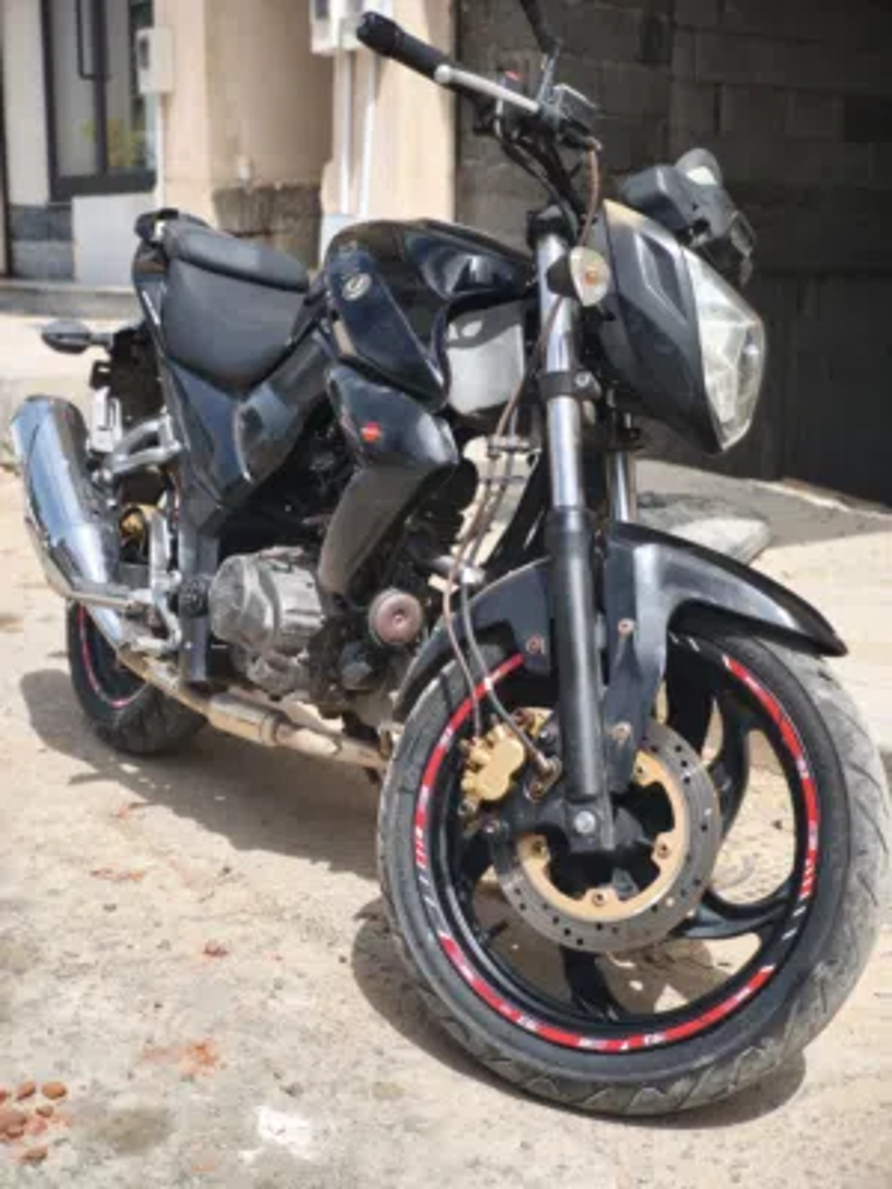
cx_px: 446
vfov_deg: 38.2
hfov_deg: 29.1
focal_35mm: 50
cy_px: 594
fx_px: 1718
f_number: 1.9
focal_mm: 7.1
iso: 50
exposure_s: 1/423
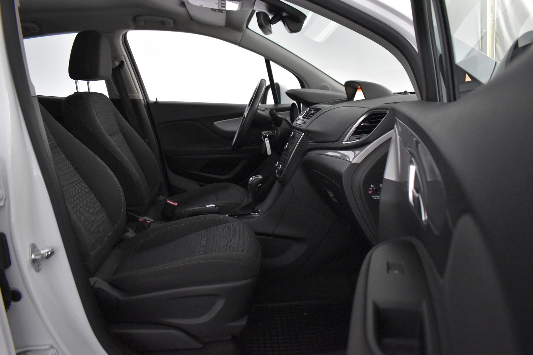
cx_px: 266
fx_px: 400
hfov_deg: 67.4
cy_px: 178
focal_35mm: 27
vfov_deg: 47.9
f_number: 3.5
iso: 3600
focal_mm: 18
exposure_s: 1/60
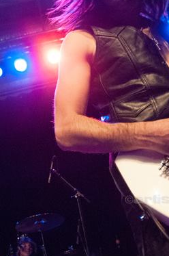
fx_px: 368
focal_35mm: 52
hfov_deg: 25.5
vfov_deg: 38.1
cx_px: 130
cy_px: 150
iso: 2500
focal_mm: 18
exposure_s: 1/200
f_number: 3.5
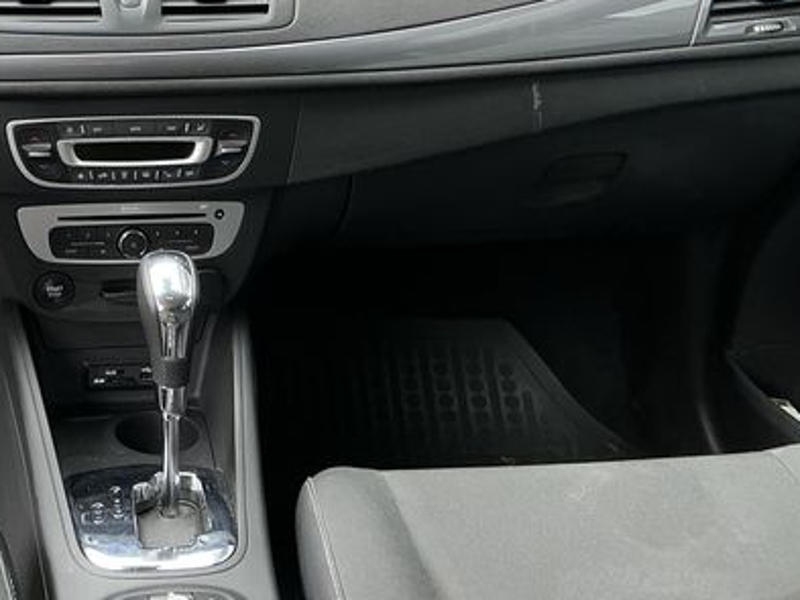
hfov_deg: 32.4
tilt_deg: -14.2
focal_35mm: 57
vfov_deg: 25.0
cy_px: 71
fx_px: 1318
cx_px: 108
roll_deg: -0.9
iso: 20
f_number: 1.8
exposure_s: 1/122
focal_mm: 3
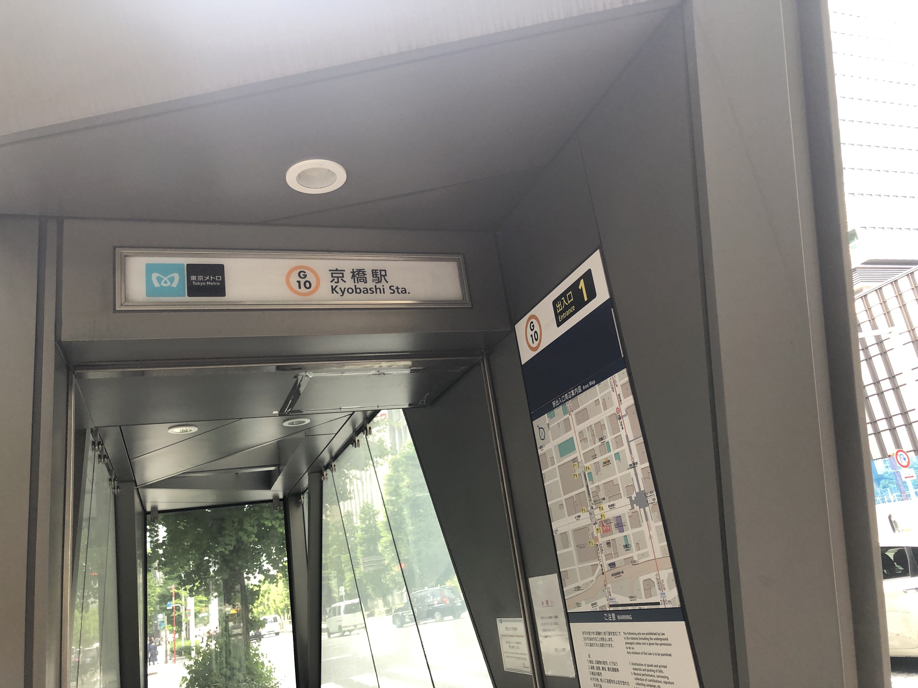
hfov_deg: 63.4
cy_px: 344
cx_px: 459
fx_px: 743
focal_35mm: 28
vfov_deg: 49.7
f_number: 1.8
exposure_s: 1/40
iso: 25
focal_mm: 3.99
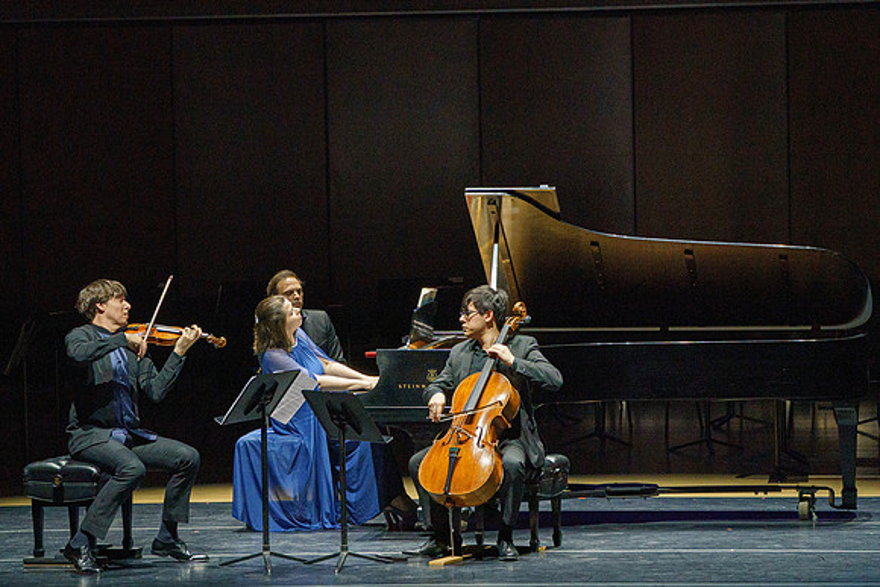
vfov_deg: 5.9
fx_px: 5727
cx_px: 391
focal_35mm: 234
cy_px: 255
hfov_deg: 8.8
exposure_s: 1/250
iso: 4000
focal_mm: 187
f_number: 7.1
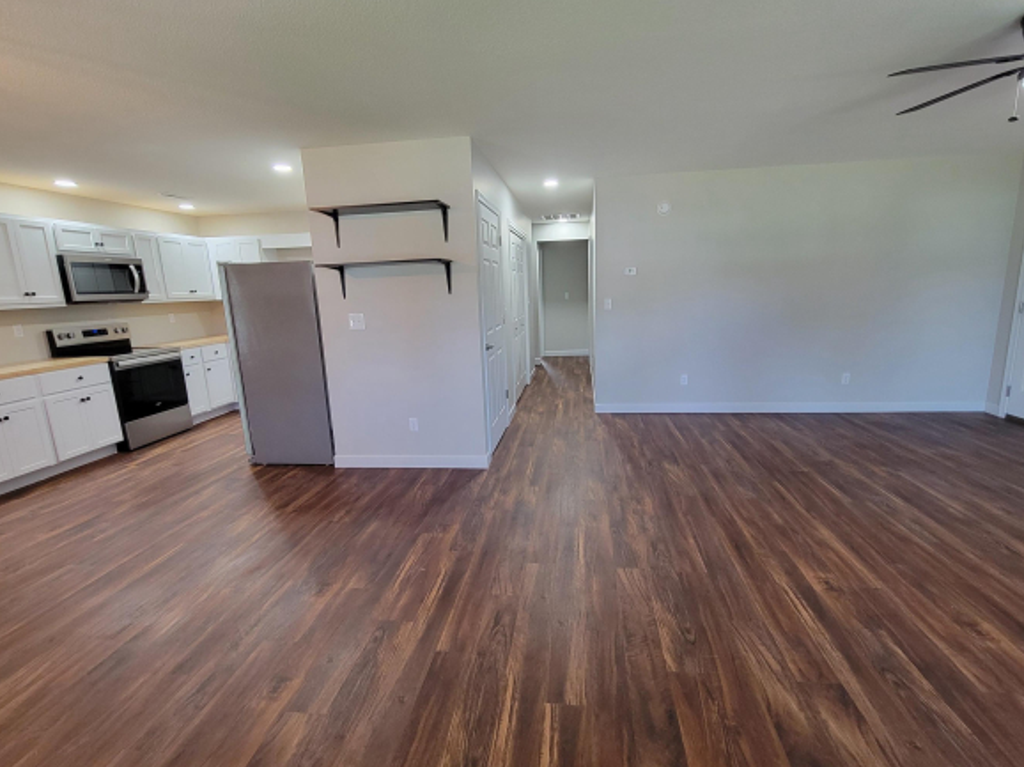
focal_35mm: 15
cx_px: 518
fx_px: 444
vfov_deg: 81.7
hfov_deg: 98.2
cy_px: 383
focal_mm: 2.2
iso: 320
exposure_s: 1/40
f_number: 2.2
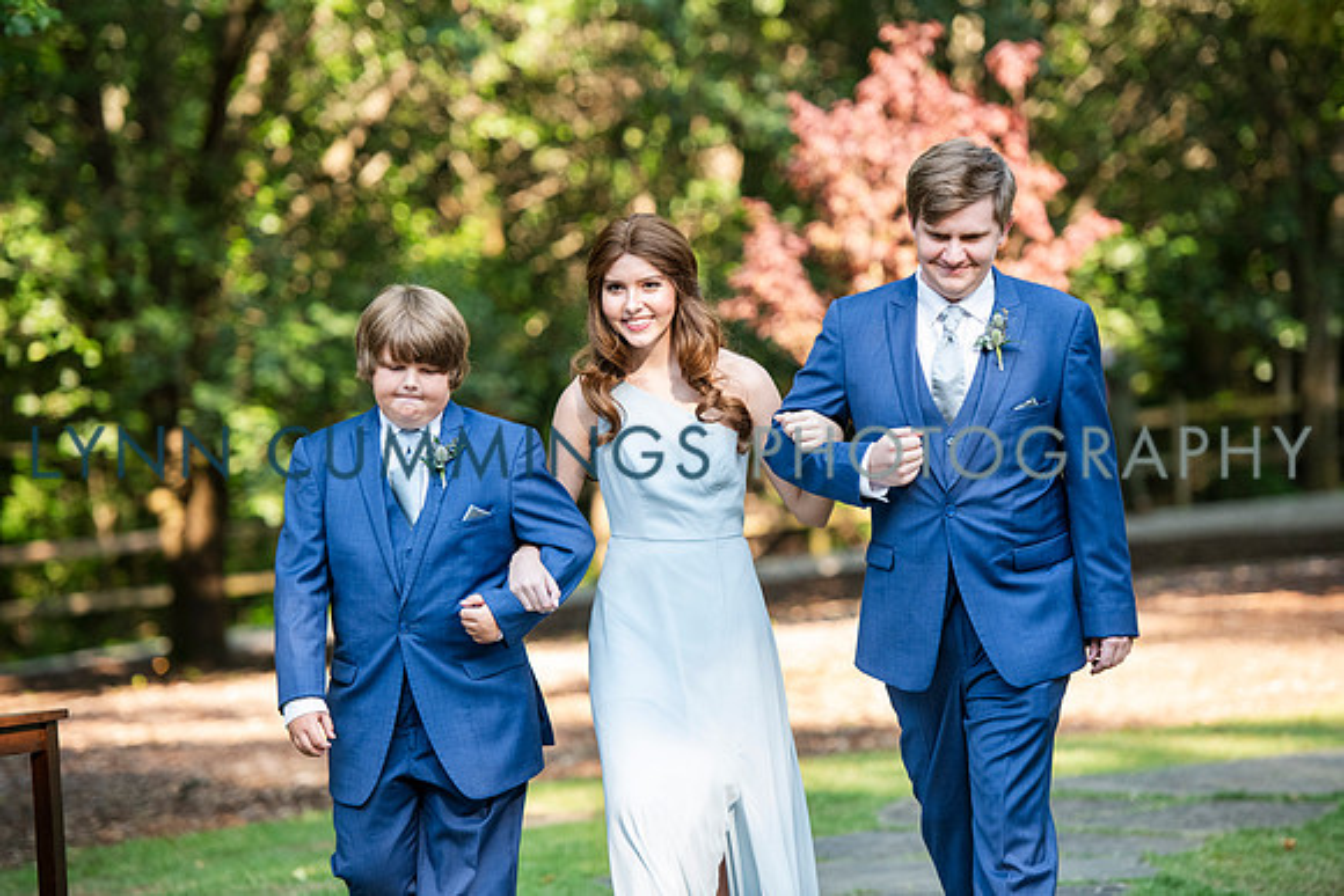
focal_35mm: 150
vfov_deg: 9.2
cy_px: 448
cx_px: 672
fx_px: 5601
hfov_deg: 13.7
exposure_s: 1/800
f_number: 3.2
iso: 800
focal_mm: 150
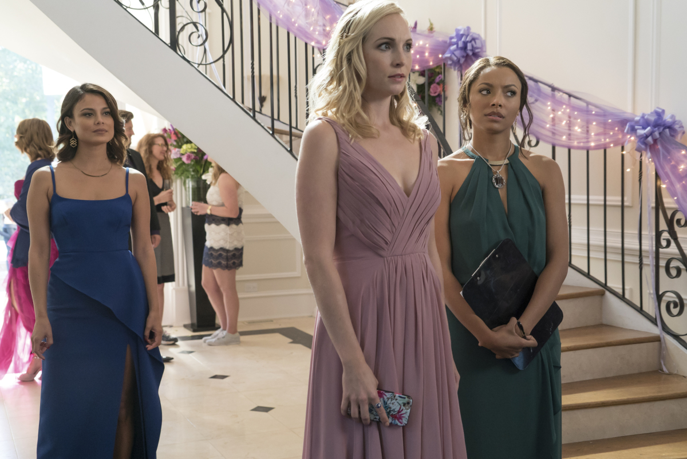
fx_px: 840
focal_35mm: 44
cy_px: 230
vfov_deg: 30.6
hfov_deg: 44.5
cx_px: 344
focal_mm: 44
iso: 6400
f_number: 5.6
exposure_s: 1/160
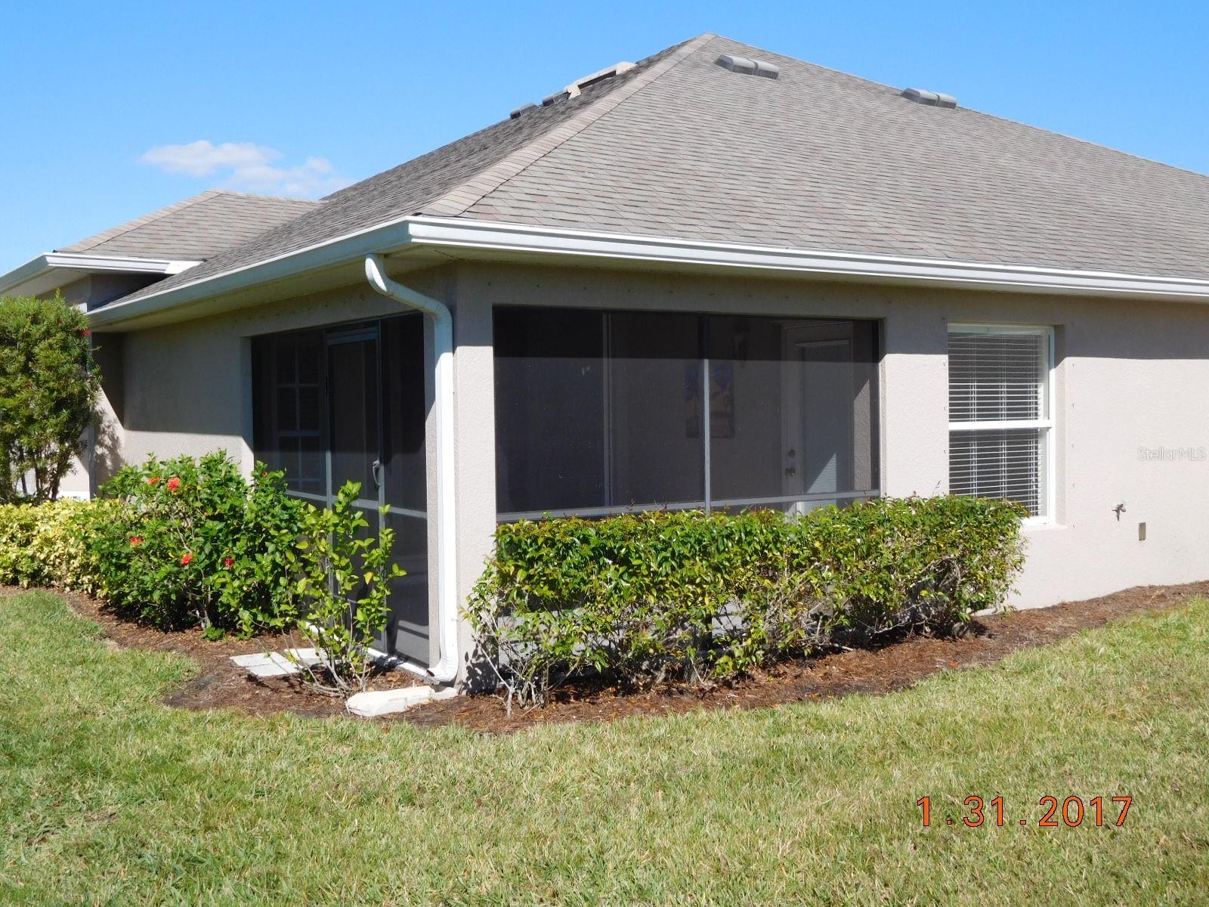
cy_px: 454
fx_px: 1222
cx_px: 604
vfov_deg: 40.7
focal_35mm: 35
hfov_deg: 52.6
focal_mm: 6.2
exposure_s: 1/1000
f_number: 3.8
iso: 125
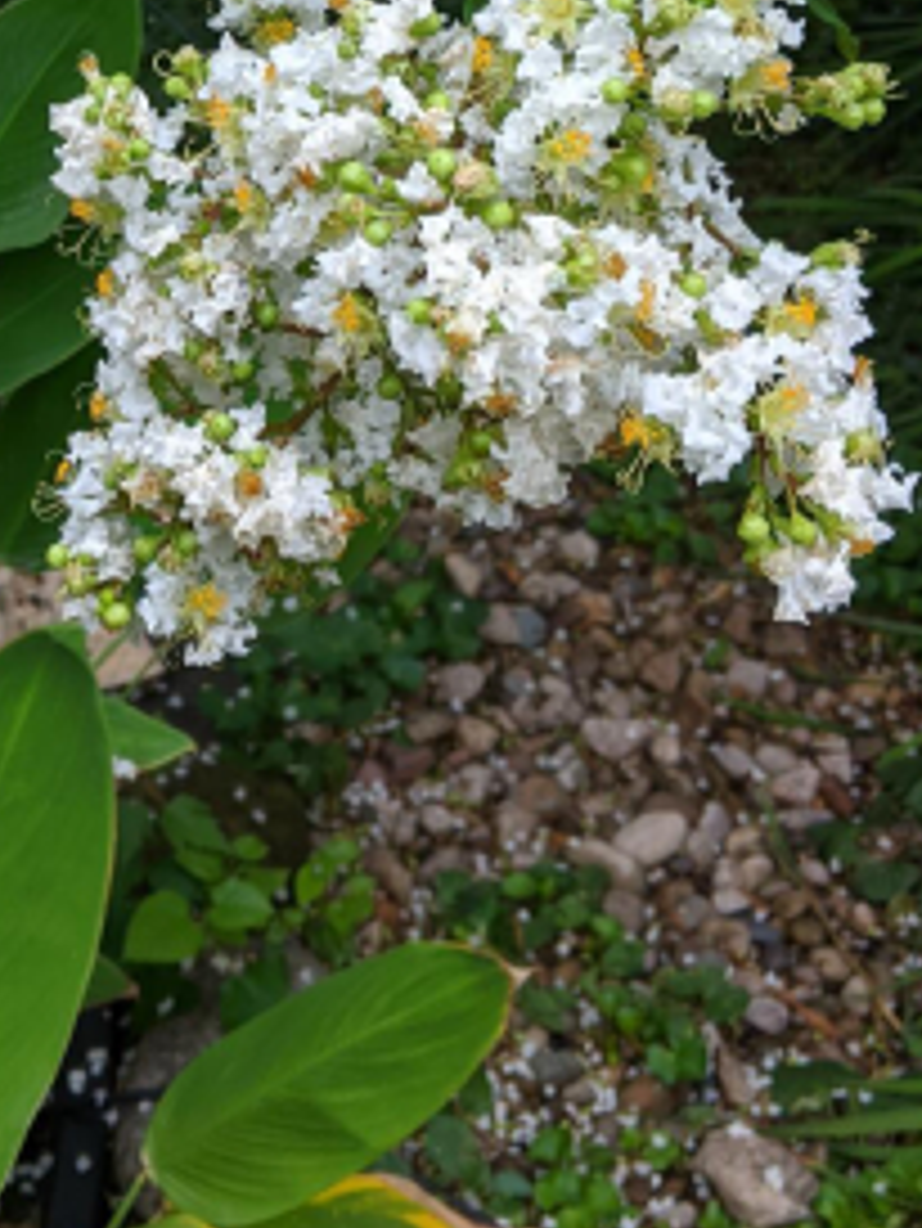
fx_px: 2342
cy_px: 205
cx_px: 49
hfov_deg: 21.6
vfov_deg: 28.6
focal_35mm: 66
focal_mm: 4.44
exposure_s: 1/125
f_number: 1.8
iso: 77
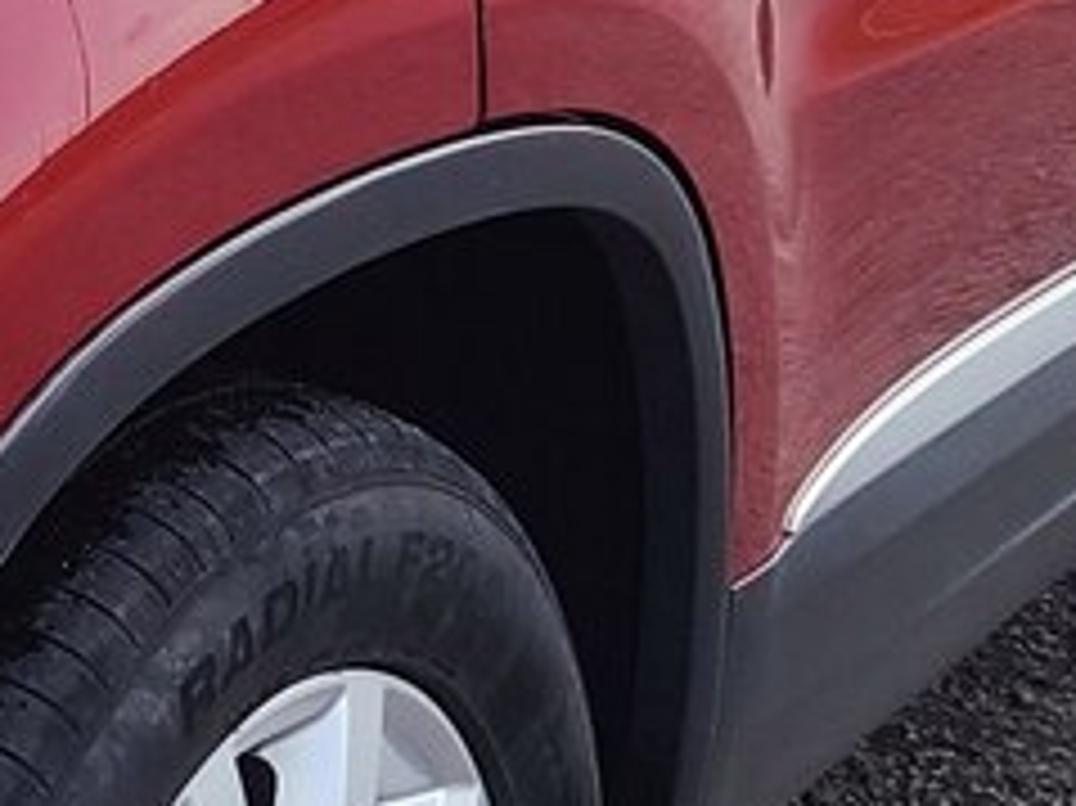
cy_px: -68
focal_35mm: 161
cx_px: -729
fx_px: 5002
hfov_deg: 11.5
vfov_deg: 9.1
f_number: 1.88
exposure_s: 1/2683
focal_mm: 5.59
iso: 50
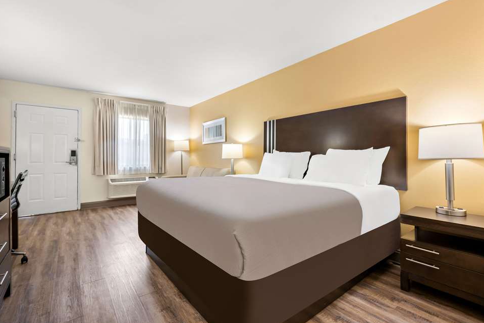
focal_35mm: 16
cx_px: 231
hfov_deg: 96.6
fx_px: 215
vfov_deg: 73.7
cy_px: 154
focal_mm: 15
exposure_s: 2
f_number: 8
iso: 200
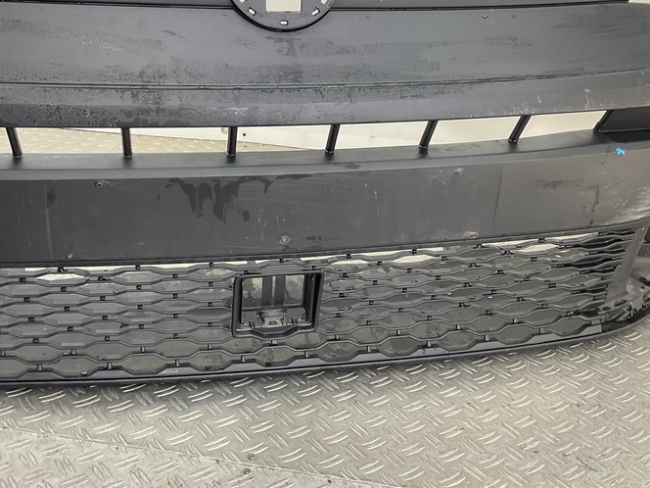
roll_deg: -2.7
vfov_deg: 32.8
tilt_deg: -21.7
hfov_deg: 42.8
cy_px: 200
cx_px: 279
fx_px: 826
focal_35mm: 44
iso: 50
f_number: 1.8
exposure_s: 1/120
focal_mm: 3
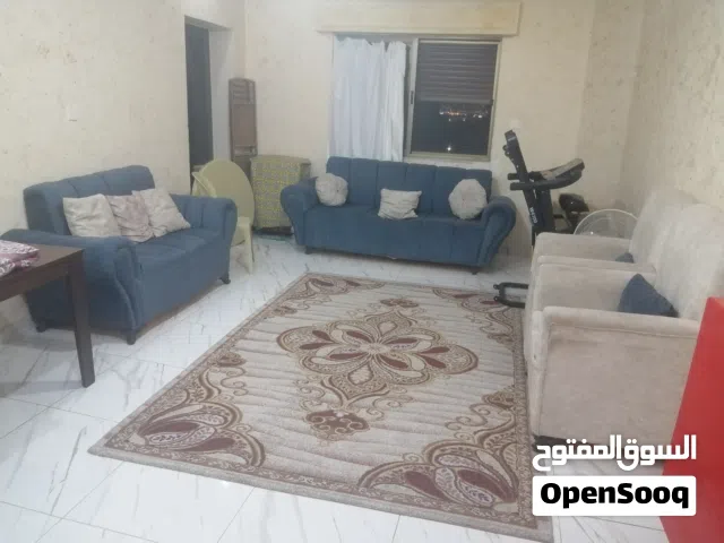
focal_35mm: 26
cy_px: 272
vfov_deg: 53.1
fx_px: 544
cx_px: 362
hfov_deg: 67.3
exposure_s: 1/25
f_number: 1.8
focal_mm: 3.95
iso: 400
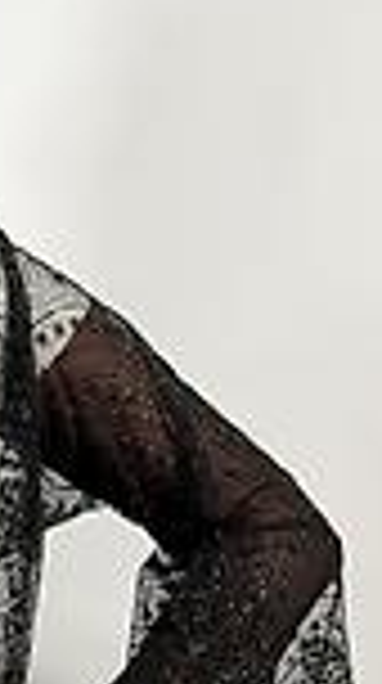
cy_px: 1076
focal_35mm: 207
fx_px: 3744
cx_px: -351
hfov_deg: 5.7
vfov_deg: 10.0
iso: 80
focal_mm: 6.76
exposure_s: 1/100
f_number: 1.78
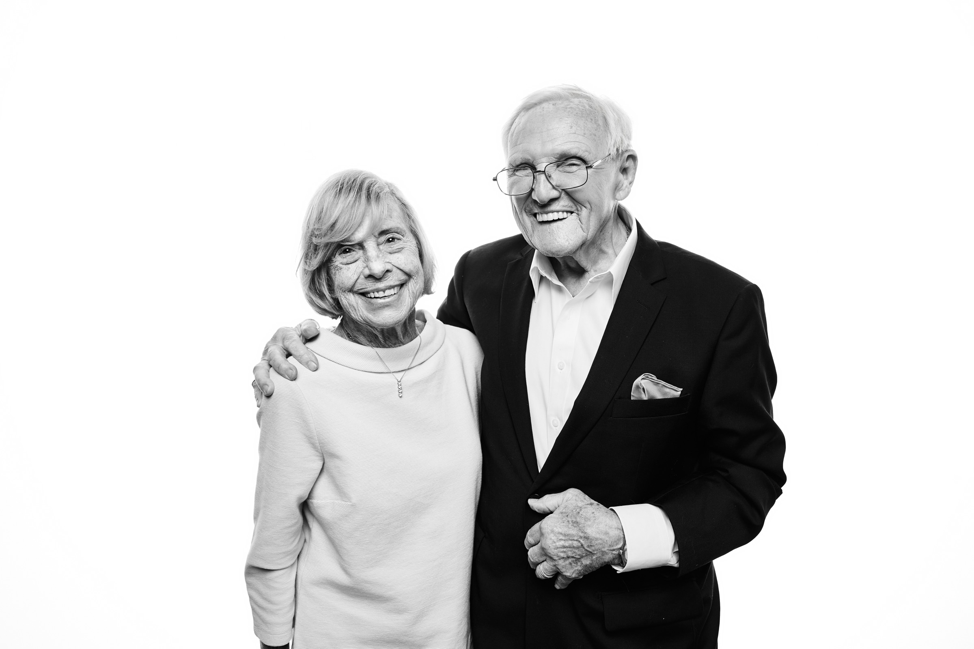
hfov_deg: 63.3
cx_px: 487
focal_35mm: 29
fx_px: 790
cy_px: 324
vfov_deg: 44.7
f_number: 7.1
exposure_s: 1/250
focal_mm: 29.2
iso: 320
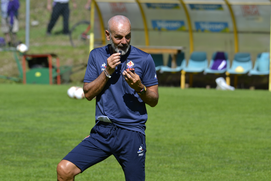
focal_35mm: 315
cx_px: 136
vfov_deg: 4.4
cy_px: 90
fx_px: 2371
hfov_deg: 6.5
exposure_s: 1/500
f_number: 5.6
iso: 110
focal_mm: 210
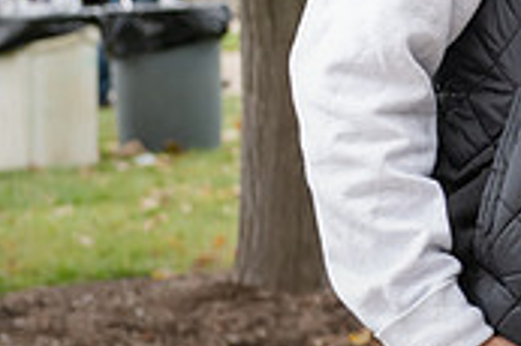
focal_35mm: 208
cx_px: 777
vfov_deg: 6.5
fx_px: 3007
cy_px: -137
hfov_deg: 9.6
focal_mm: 62
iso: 500
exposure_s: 1/250
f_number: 5
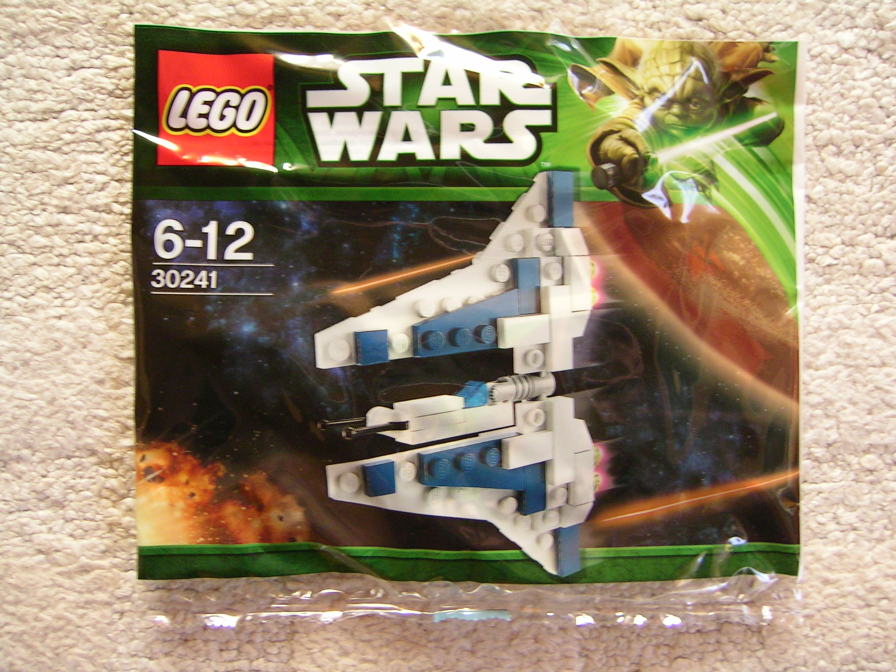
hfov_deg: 51.4
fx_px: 932
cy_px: 336
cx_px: 448
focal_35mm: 36
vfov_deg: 39.7
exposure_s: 1/6.2
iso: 100
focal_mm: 5.6
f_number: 2.8
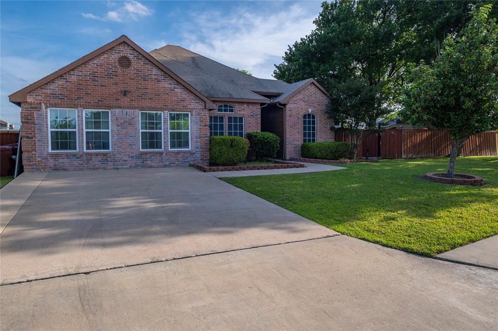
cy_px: 166
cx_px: 249
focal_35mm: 23
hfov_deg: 76.1
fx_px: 318
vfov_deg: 55.1
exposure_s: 1/800
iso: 160
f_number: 6.4
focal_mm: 15.1
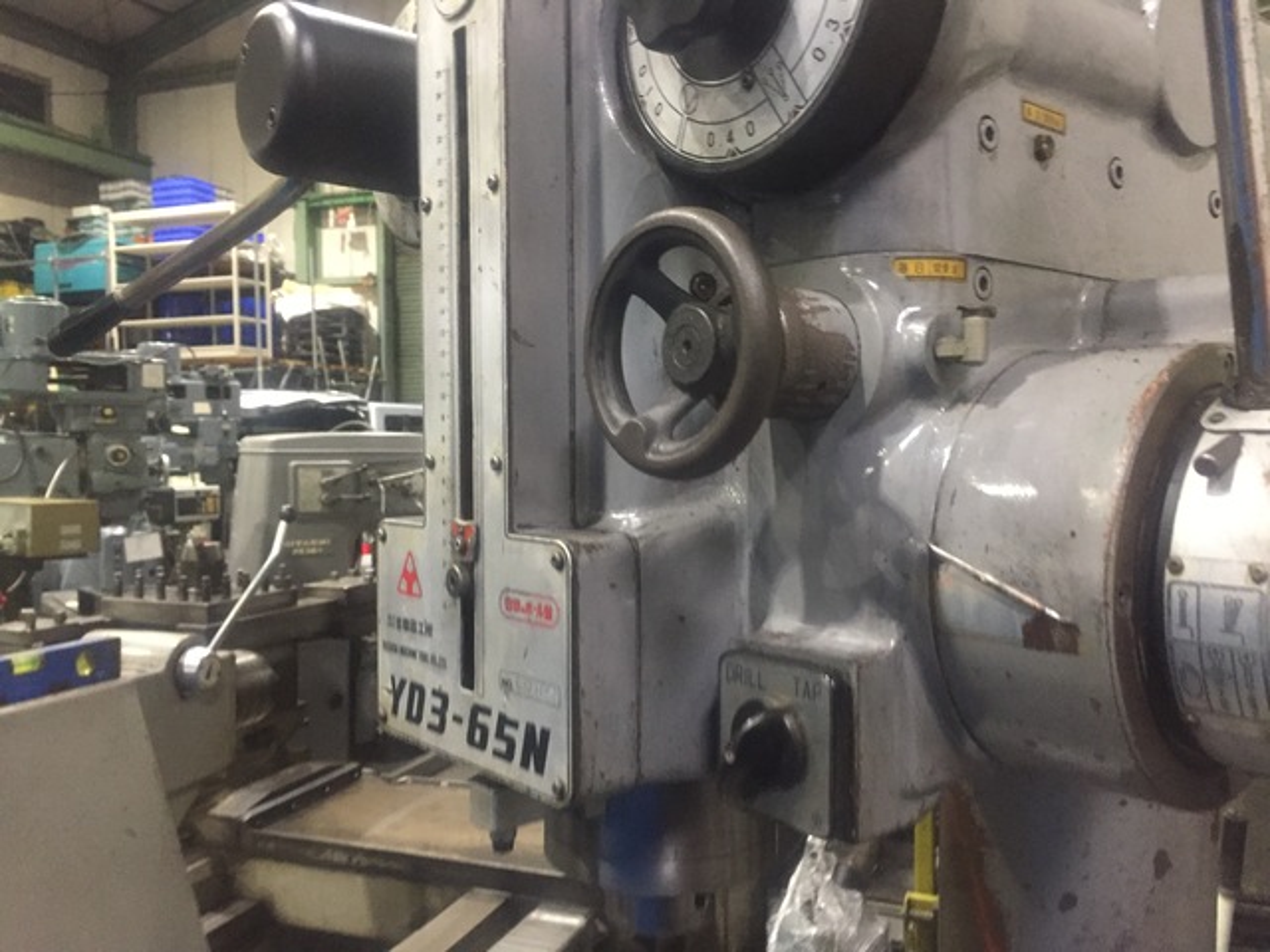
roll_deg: +0.9
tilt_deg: -0.6
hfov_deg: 61.7
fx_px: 1064
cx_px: 635
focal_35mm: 29
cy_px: 476
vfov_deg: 48.2
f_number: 2.2
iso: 250
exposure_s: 1/30
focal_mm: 4.15
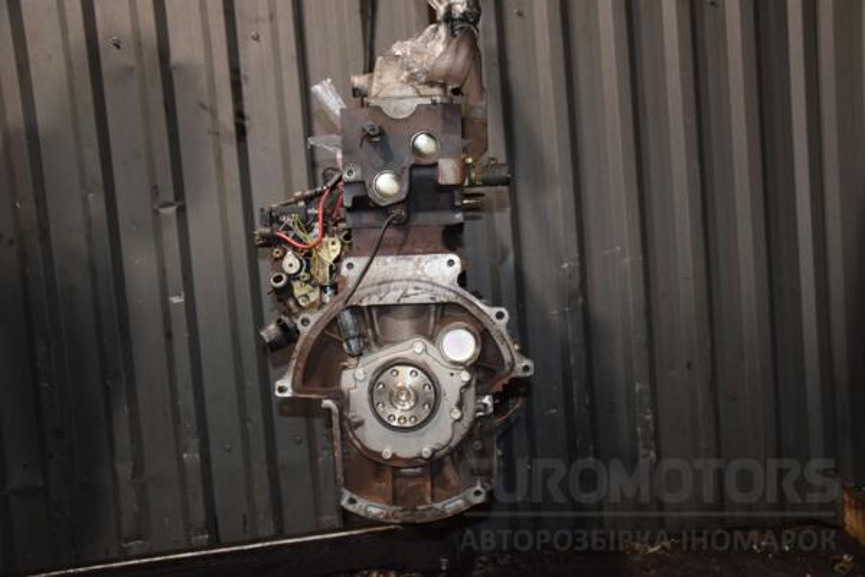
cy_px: 288
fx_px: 901
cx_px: 432
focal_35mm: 38
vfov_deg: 35.5
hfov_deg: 51.3
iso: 800
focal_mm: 25
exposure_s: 1/60
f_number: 5
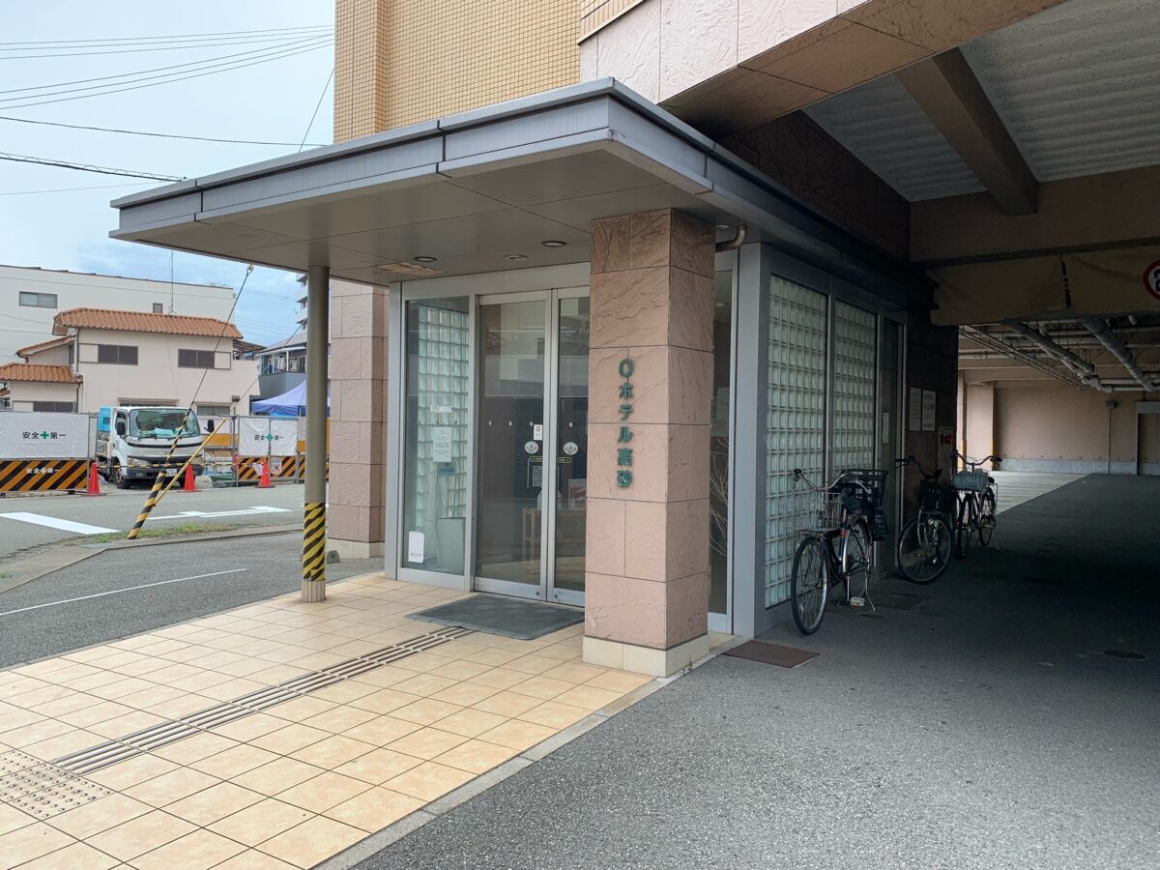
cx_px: 580
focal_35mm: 26
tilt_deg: -1.3
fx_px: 871
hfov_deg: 67.3
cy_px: 435
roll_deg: -0.8
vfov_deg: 53.1
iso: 25
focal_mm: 4.25
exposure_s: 1/442
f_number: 1.8
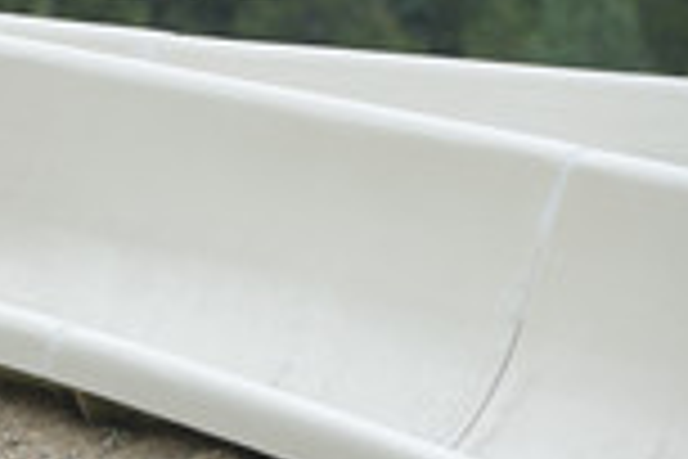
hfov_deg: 4.0
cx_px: -189
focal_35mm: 511
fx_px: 9765
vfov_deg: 2.7
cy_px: 272
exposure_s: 1/640
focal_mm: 195
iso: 450
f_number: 6.3
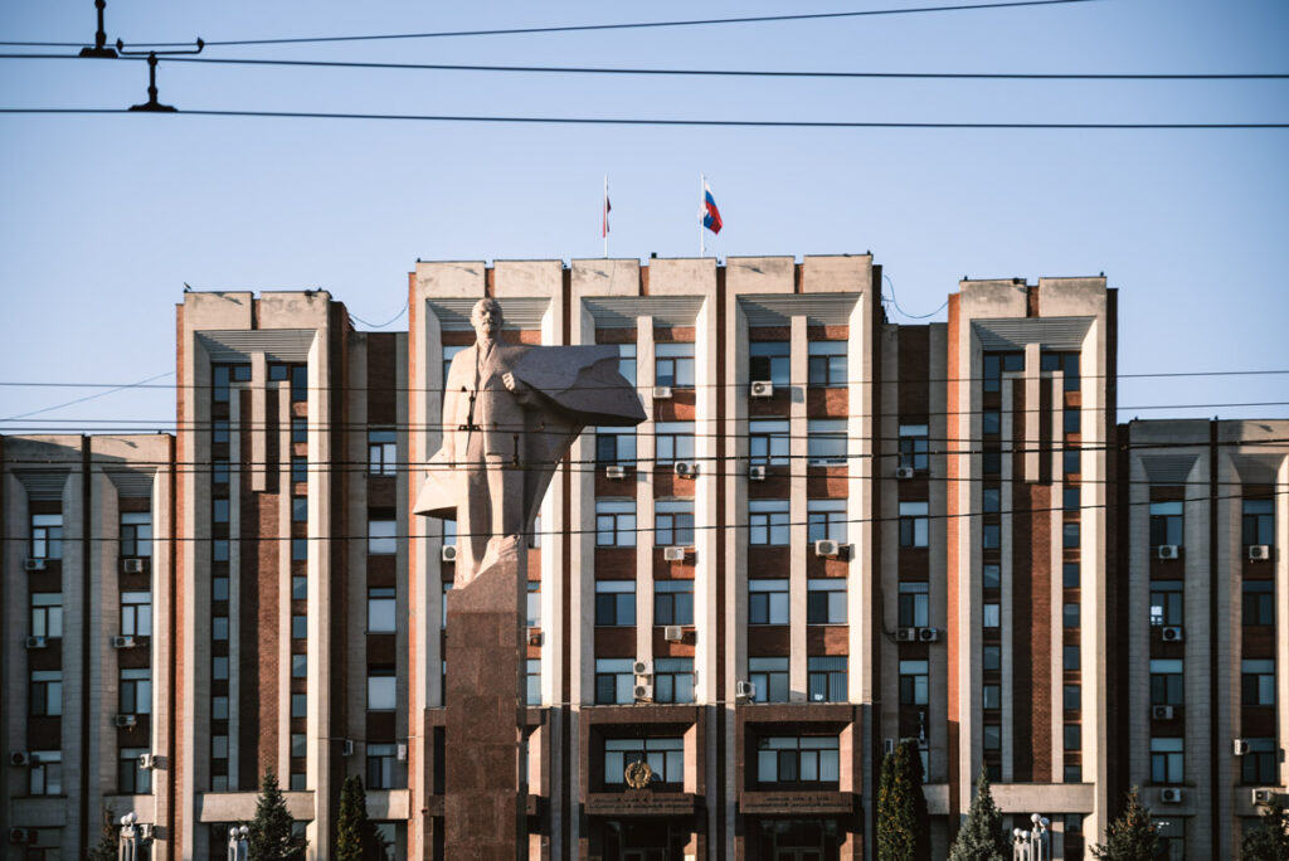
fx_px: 2508
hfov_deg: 28.8
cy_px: 430
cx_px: 644
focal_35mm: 70
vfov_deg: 19.5
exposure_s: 1/800
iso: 100
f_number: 2.8
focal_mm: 70
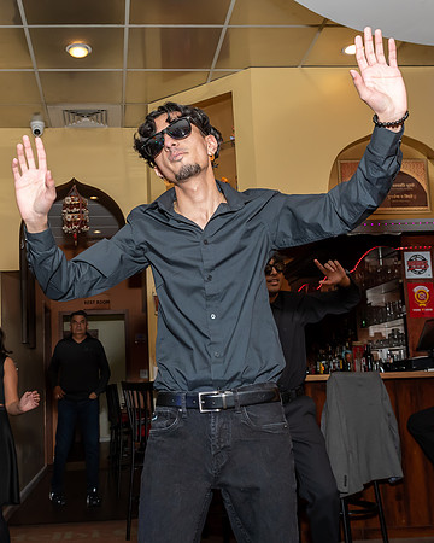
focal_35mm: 44
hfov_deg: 34.3
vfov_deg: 42.4
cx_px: 172
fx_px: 699
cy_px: 265
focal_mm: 17
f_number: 6.3
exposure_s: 1/250
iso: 800
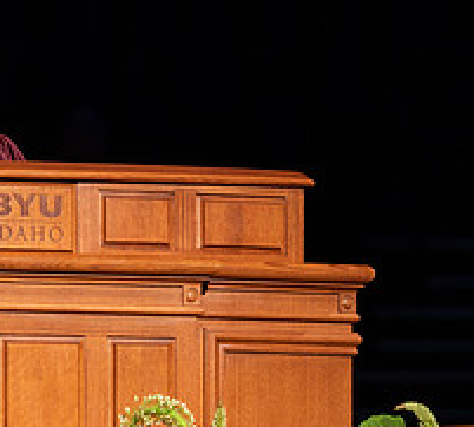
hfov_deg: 3.1
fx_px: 8860
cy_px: 297
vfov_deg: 2.8
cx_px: -73
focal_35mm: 601
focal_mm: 200
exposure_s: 1/250
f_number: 2.8
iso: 800
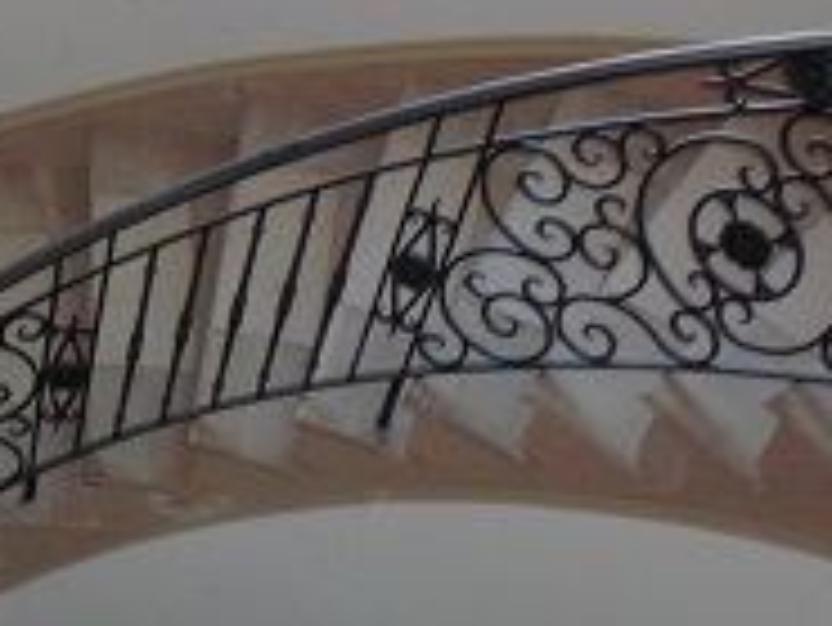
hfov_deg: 22.9
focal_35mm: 82
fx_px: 1972
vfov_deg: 18.0
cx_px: 4
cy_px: 230
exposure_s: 1/60
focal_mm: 6.3
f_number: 3.1
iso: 200
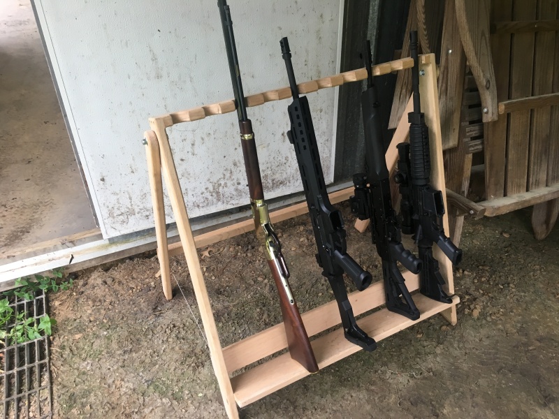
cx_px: 280
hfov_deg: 61.7
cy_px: 210
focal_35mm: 29
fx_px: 468
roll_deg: +1.4
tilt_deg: -35.4
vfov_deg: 48.2
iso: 50
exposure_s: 1/30
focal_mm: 4.15
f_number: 2.2
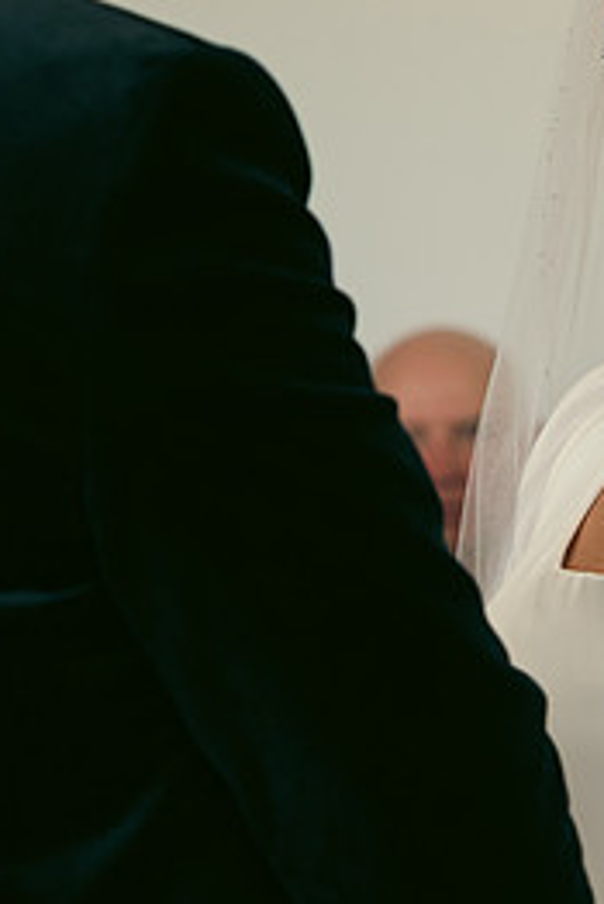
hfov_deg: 6.6
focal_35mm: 208
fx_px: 5227
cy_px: 392
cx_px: 483
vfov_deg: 9.9
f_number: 3.5
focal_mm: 63
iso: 250
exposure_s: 1/160
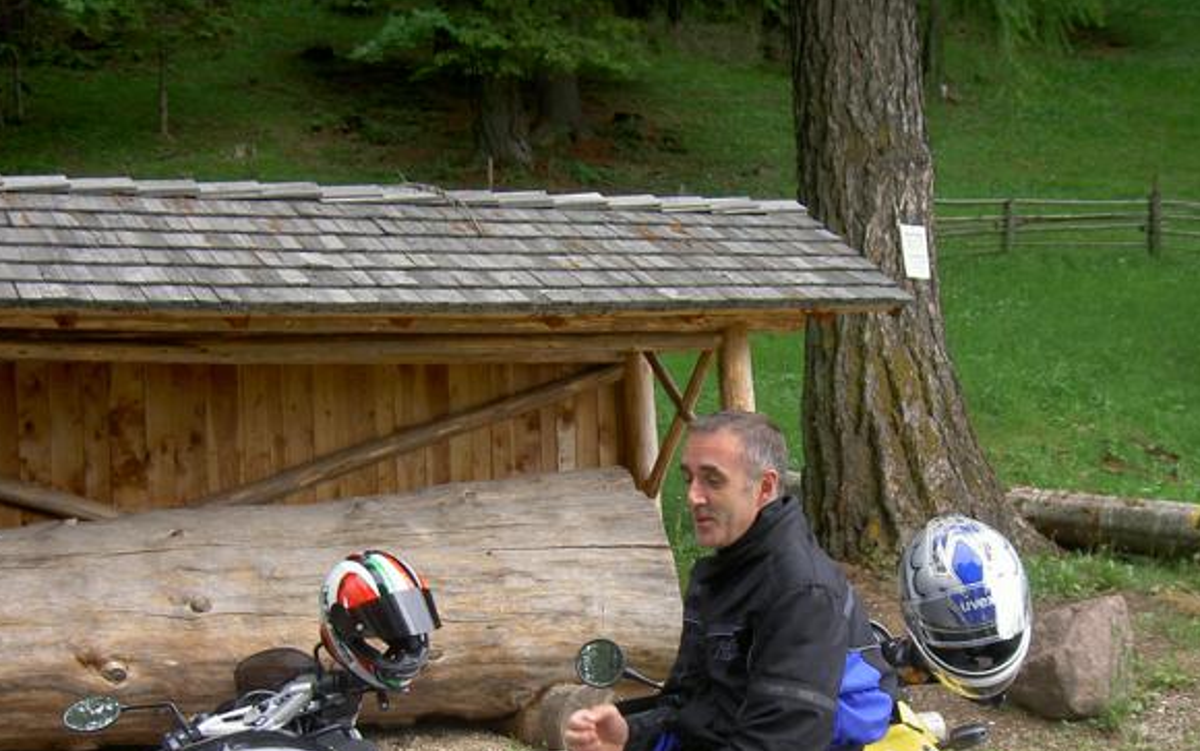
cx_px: 681
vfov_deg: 22.5
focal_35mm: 57
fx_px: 1865
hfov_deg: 35.6
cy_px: 571
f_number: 2.8
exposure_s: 1/80
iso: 100
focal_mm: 8
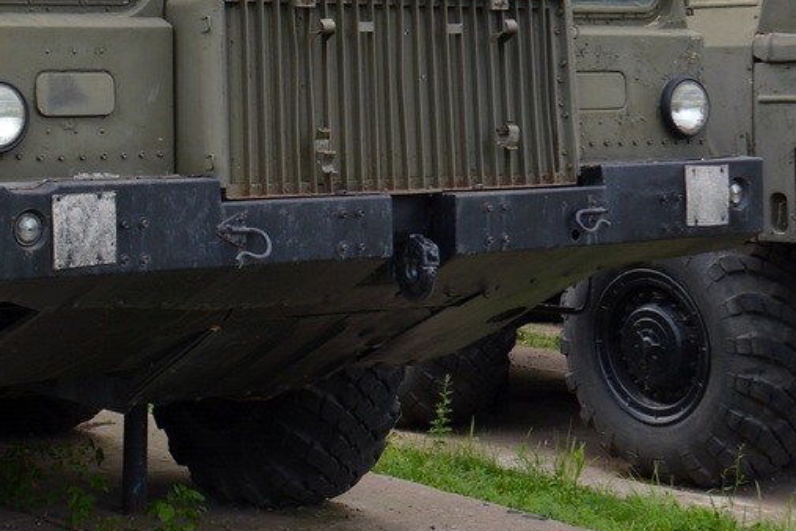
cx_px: 89
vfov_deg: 17.1
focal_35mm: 78
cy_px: 11
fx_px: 1725
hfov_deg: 25.2
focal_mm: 22
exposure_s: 1/250
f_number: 8
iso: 200
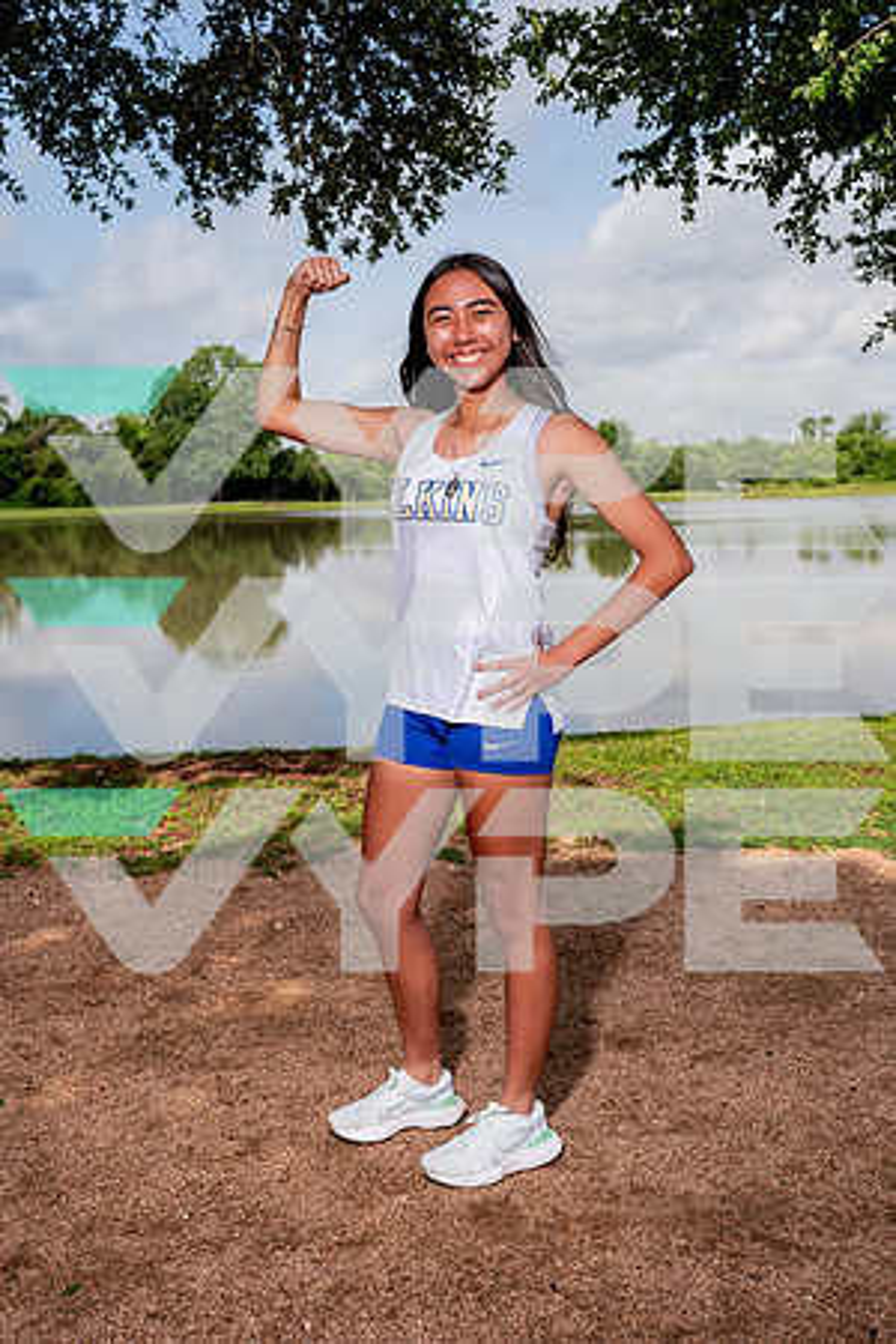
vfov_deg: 49.6
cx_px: 448
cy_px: 672
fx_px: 1456
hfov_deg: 34.2
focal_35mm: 39
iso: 100
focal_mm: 39
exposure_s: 1/640
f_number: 5.6
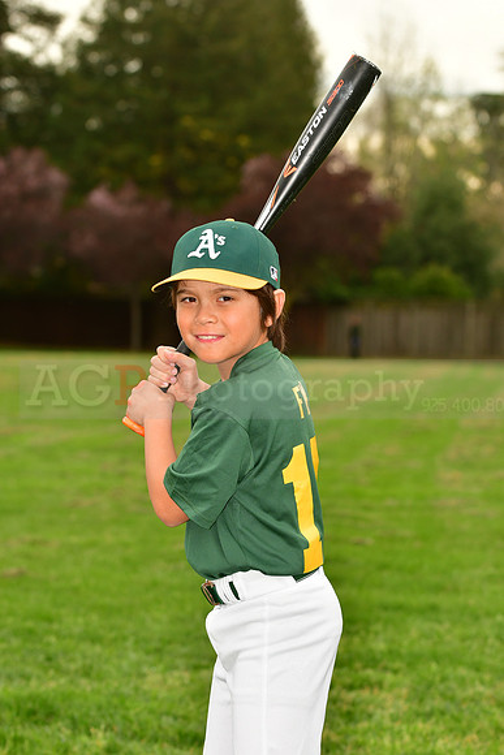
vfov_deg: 14.0
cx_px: 252
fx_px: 3085
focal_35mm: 147
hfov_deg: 9.3
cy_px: 378
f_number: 5
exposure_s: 1/640
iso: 400
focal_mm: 98
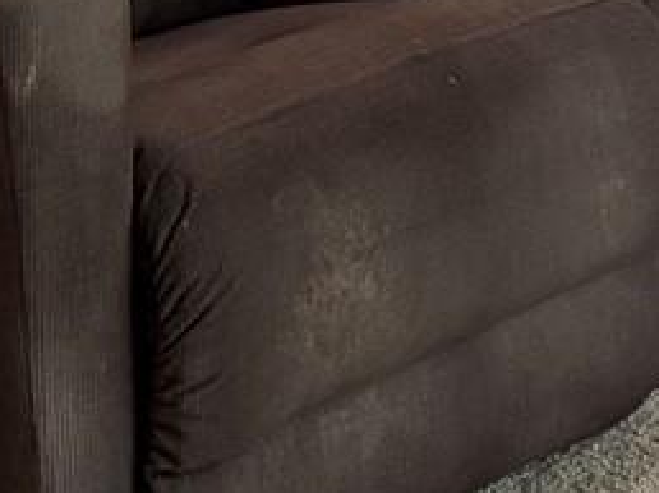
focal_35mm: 149
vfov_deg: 9.2
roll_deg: +2.7
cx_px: 1162
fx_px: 2834
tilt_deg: -2.8
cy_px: -567
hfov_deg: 12.2
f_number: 1.78
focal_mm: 6.76
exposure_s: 1/40
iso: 800
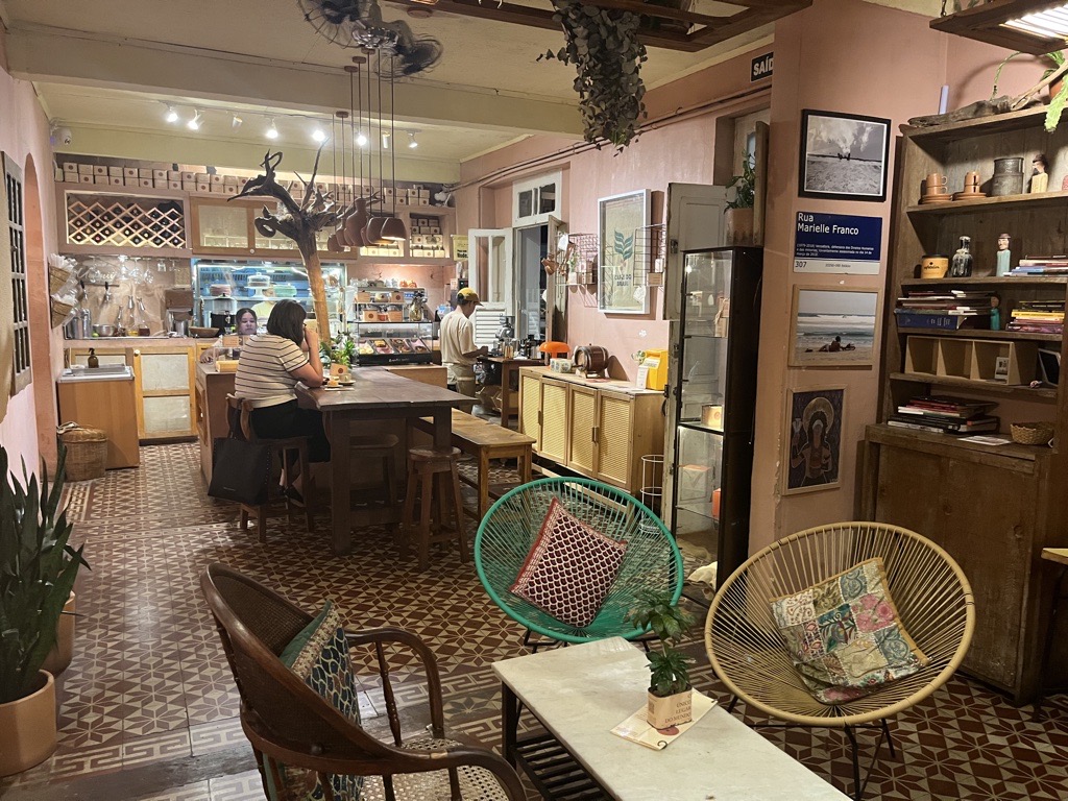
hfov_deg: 67.3
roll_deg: -0.4
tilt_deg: -7.3
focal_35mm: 26
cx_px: 534
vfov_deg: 53.1
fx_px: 802
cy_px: 400
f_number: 1.6
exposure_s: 1/40
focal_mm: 5.1
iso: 400
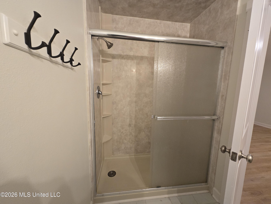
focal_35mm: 13
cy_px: 102
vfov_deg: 89.9
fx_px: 102
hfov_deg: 106.2
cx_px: 136
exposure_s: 1/60
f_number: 2.2
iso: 400
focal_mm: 2.2
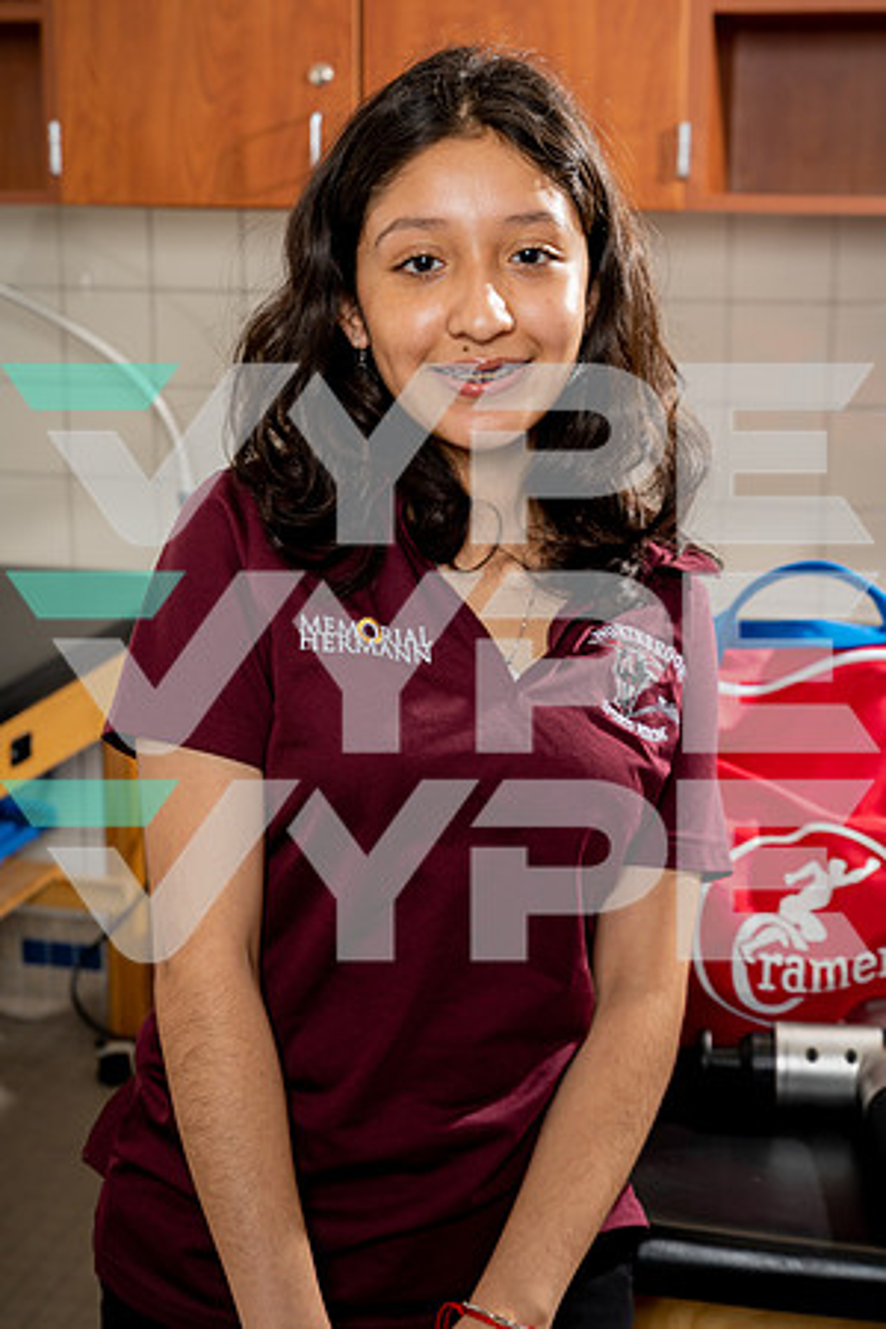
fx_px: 2104
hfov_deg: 23.8
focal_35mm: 57
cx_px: 443
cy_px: 664
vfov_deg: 35.1
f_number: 6.3
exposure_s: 1/250
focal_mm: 57
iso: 250
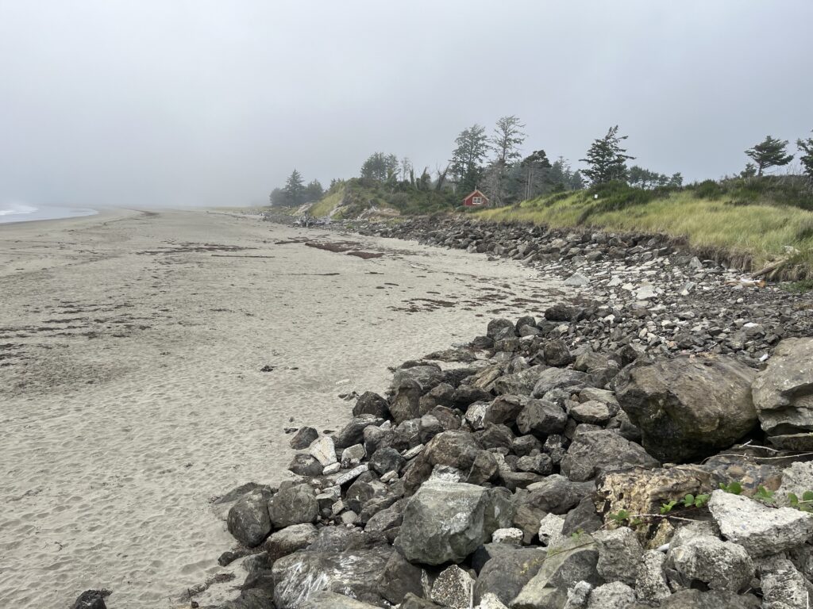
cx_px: 406
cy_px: 304
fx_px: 611
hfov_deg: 67.3
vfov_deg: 53.1
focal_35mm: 26
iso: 50
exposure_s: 1/1721
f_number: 1.6
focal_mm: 5.1
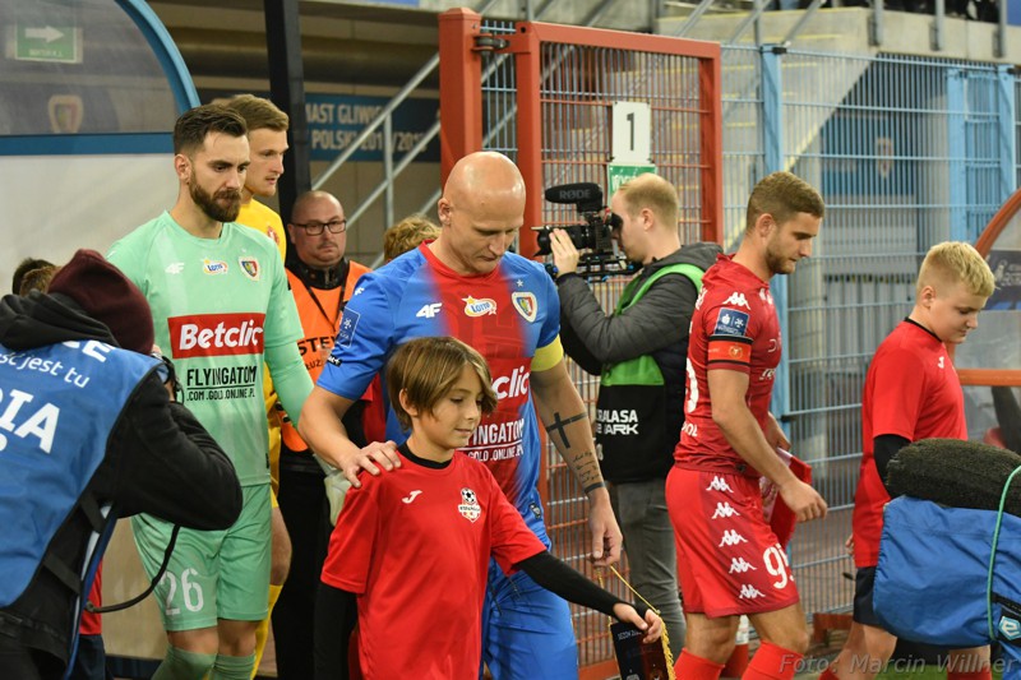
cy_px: 340
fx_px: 2977
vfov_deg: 13.0
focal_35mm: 105
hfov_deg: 19.5
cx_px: 510
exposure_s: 1/320
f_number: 5
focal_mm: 70
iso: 2500
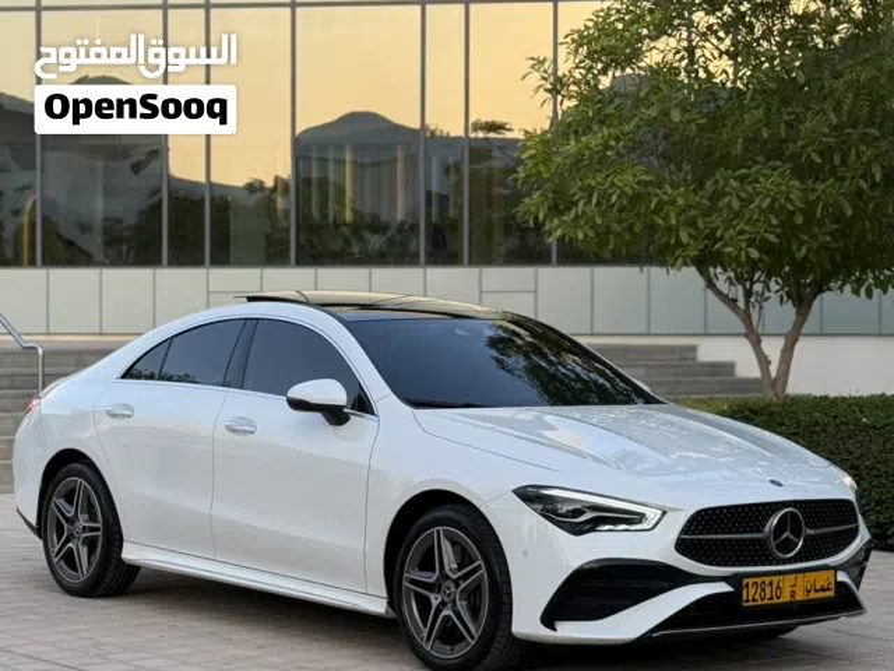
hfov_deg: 39.7
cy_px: 336
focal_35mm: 48
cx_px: 447
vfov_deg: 30.3
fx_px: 1240
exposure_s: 1/636
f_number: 1.78
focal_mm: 6.76
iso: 64
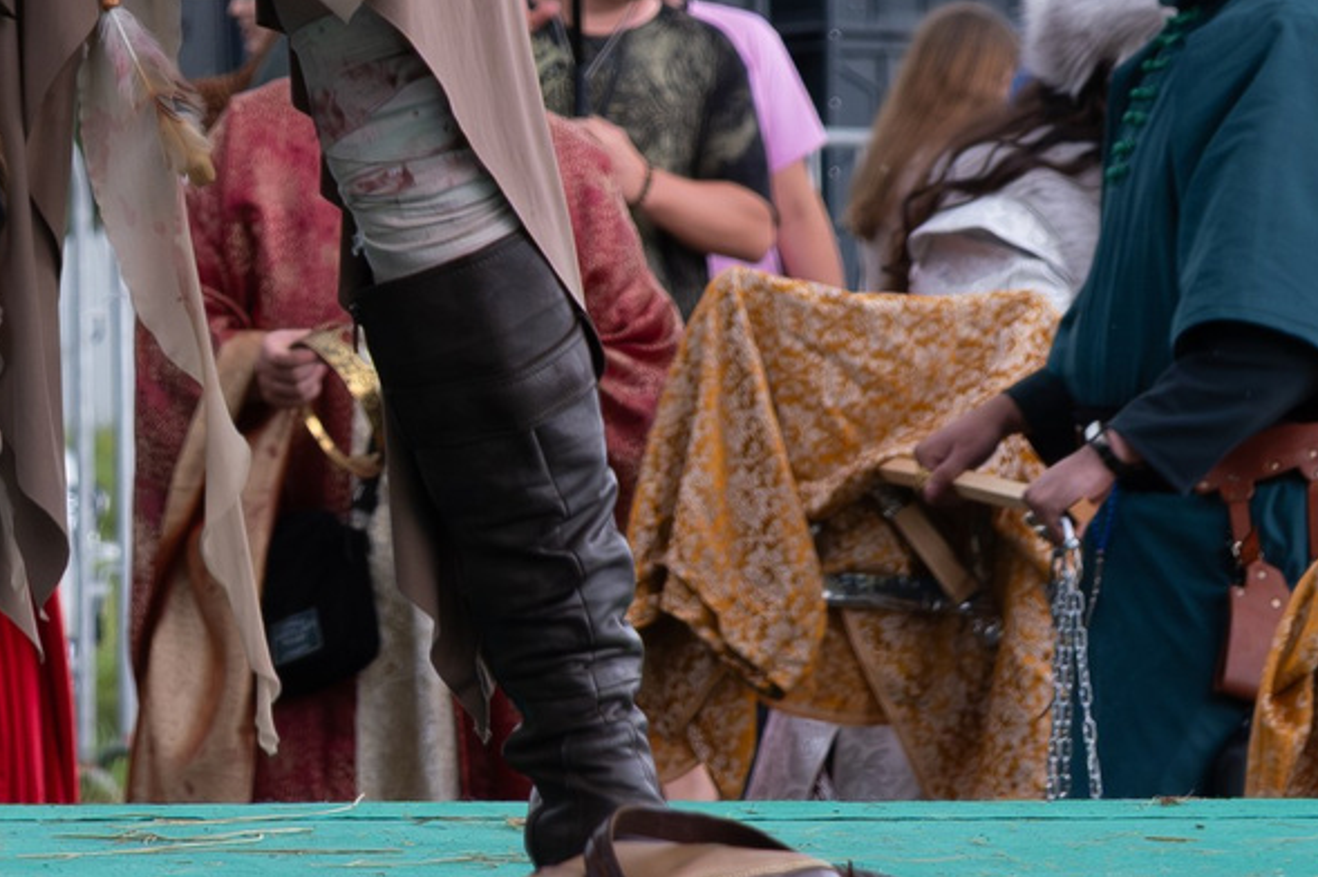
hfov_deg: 5.9
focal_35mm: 348
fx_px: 12733
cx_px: -29
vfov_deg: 3.9
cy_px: -876
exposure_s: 1/1250
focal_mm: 53.3
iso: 500
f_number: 3.6
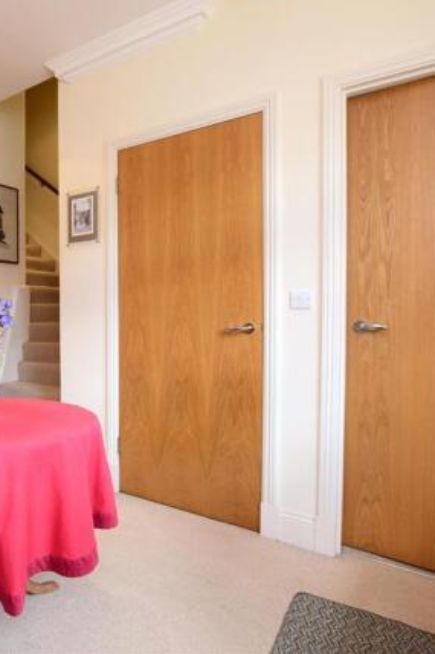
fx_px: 417
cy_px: 322
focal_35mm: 23
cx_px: 66
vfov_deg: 76.1
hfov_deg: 50.5
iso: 400
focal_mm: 10
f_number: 8
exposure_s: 1/25
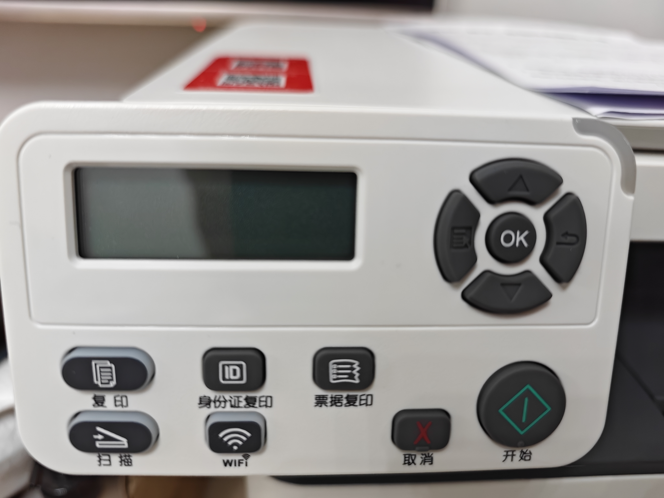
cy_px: 249
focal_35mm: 23
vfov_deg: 58.9
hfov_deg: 73.9
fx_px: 441
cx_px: 332
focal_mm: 6.45
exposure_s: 1/618
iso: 1930
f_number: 1.68
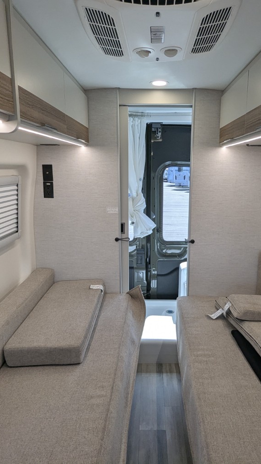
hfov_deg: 47.6
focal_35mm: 24
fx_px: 295
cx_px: 147
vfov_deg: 76.3
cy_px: 225
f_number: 2.2
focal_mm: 2.35
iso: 77
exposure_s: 1/216
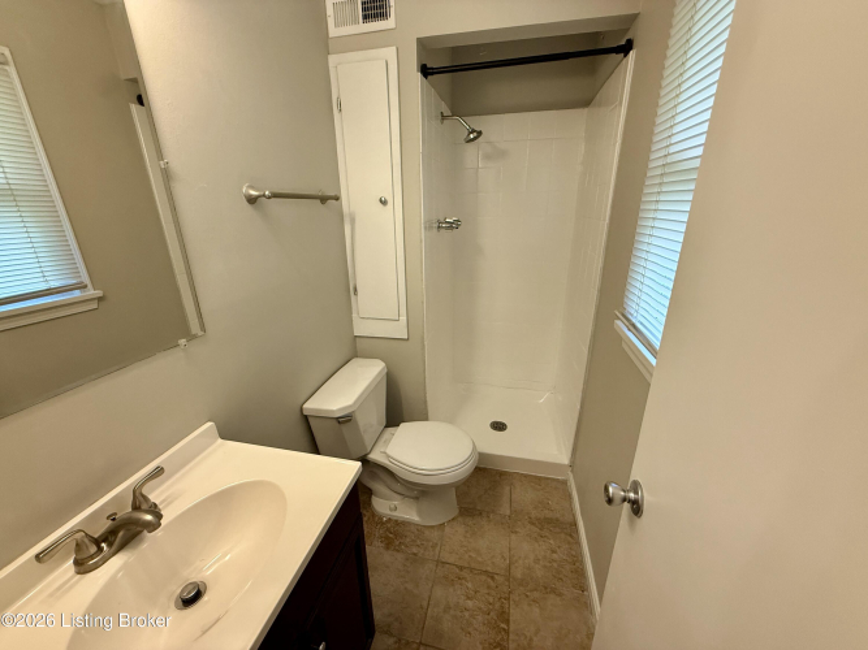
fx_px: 351
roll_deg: +1.4
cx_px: 434
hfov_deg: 102.1
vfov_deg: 85.7
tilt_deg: -18.4
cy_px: 325
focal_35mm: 14
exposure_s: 1/120
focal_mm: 2.22
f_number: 2.2
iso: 250
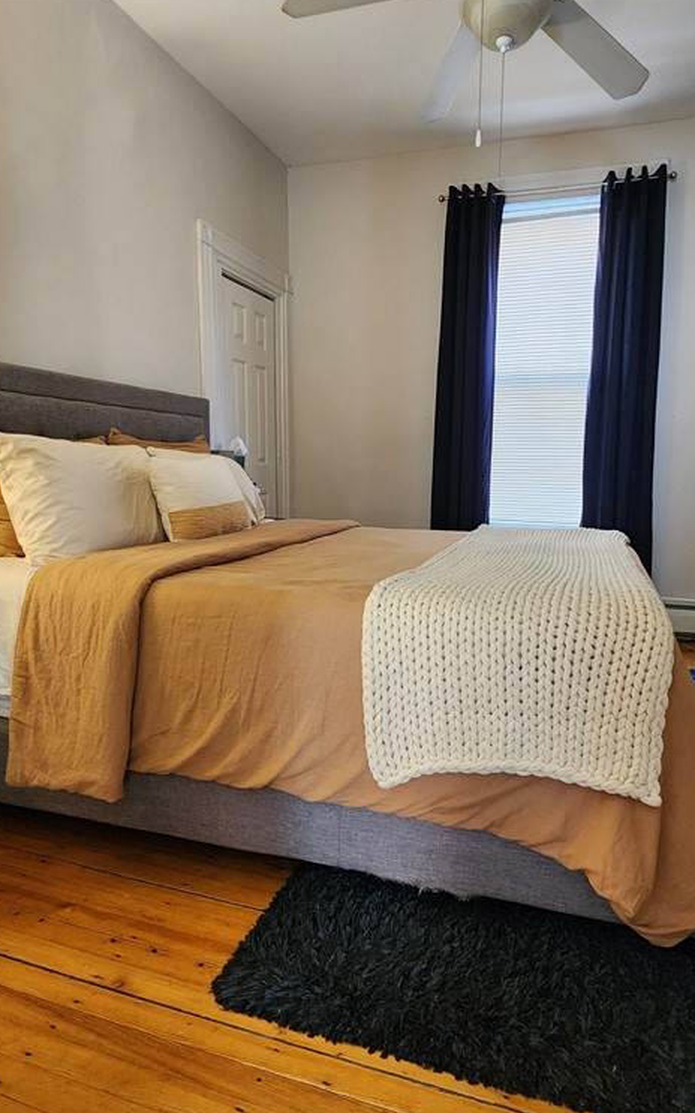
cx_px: 409
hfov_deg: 61.8
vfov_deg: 88.0
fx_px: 576
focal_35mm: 19
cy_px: 566
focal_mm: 2.2
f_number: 2.2
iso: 400
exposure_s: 1/30
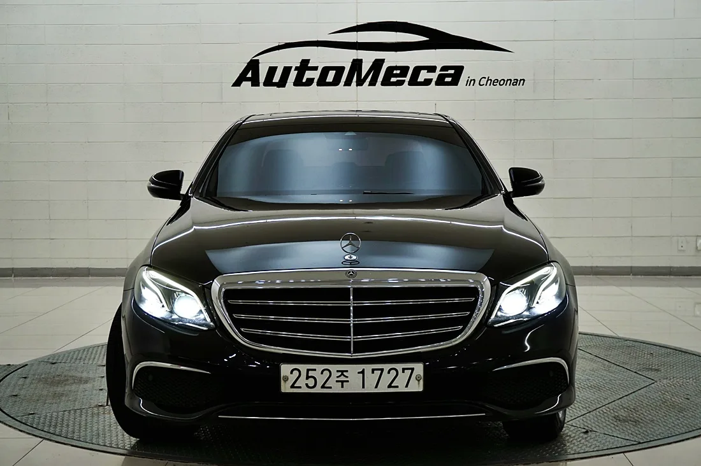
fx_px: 1138
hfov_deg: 34.2
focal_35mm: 58
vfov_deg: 23.2
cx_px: 350
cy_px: 233
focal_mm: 39
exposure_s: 1/60
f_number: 5.6
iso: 160
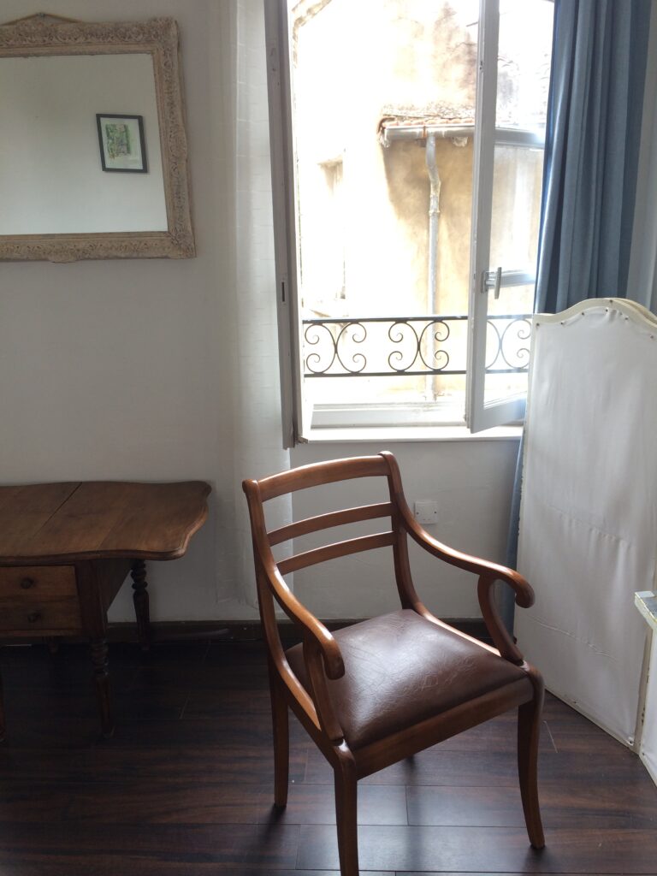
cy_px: 438
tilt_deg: -17.0
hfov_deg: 48.2
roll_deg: +2.2
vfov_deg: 61.7
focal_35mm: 29
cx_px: 328
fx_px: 734
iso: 40
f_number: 2.2
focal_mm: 4.15
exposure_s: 1/100
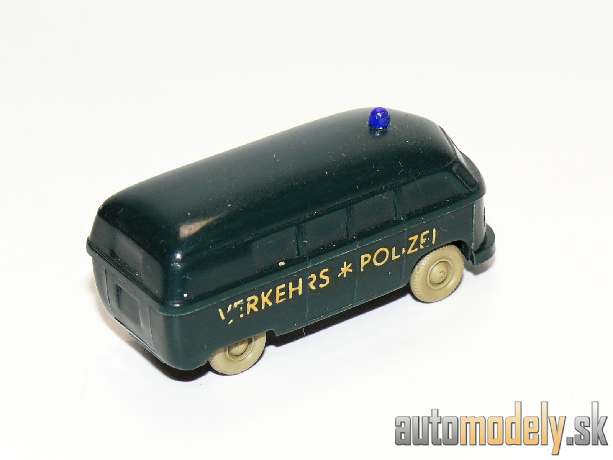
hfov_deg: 14.9
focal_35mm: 132
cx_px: 306
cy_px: 230
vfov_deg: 11.2
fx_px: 2338
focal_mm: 15.7
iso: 100
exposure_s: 1/30
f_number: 4
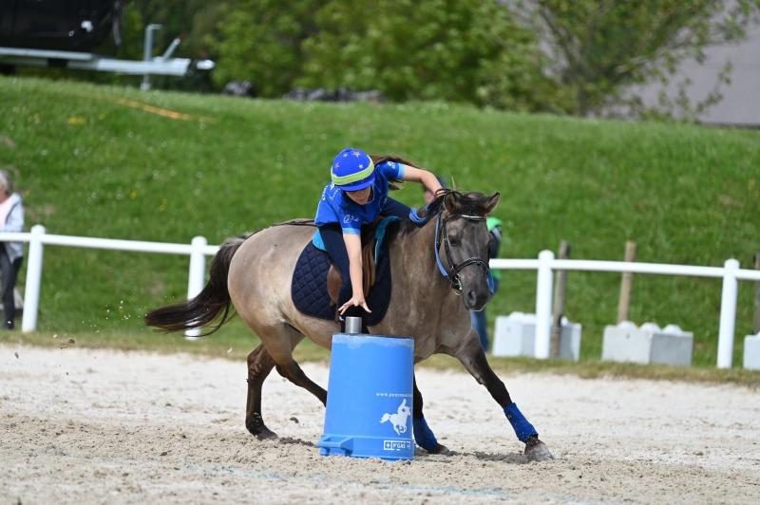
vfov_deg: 4.2
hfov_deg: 6.2
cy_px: 252
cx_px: 380
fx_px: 6961
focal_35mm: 330
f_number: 5.3
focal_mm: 330
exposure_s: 1/1250
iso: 250
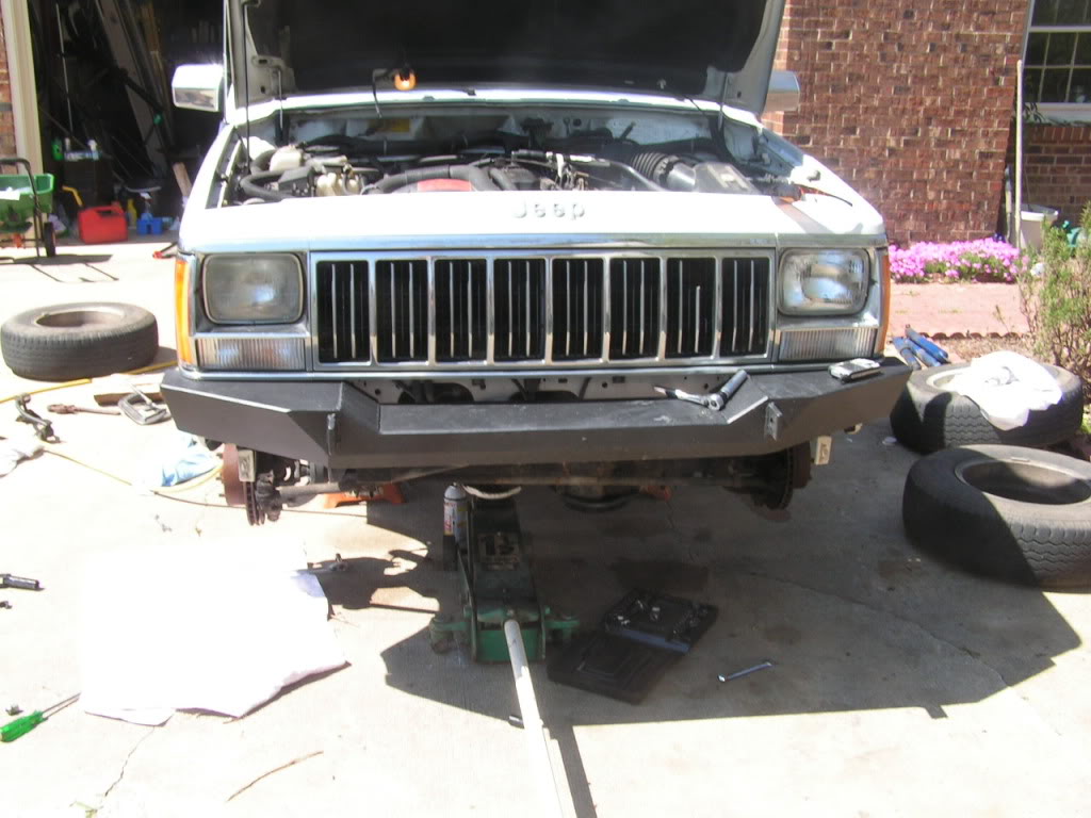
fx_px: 1198
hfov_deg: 49.0
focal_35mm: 38
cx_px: 546
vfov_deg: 37.7
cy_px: 409
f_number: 5.6
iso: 50
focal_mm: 6.3
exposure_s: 1/100
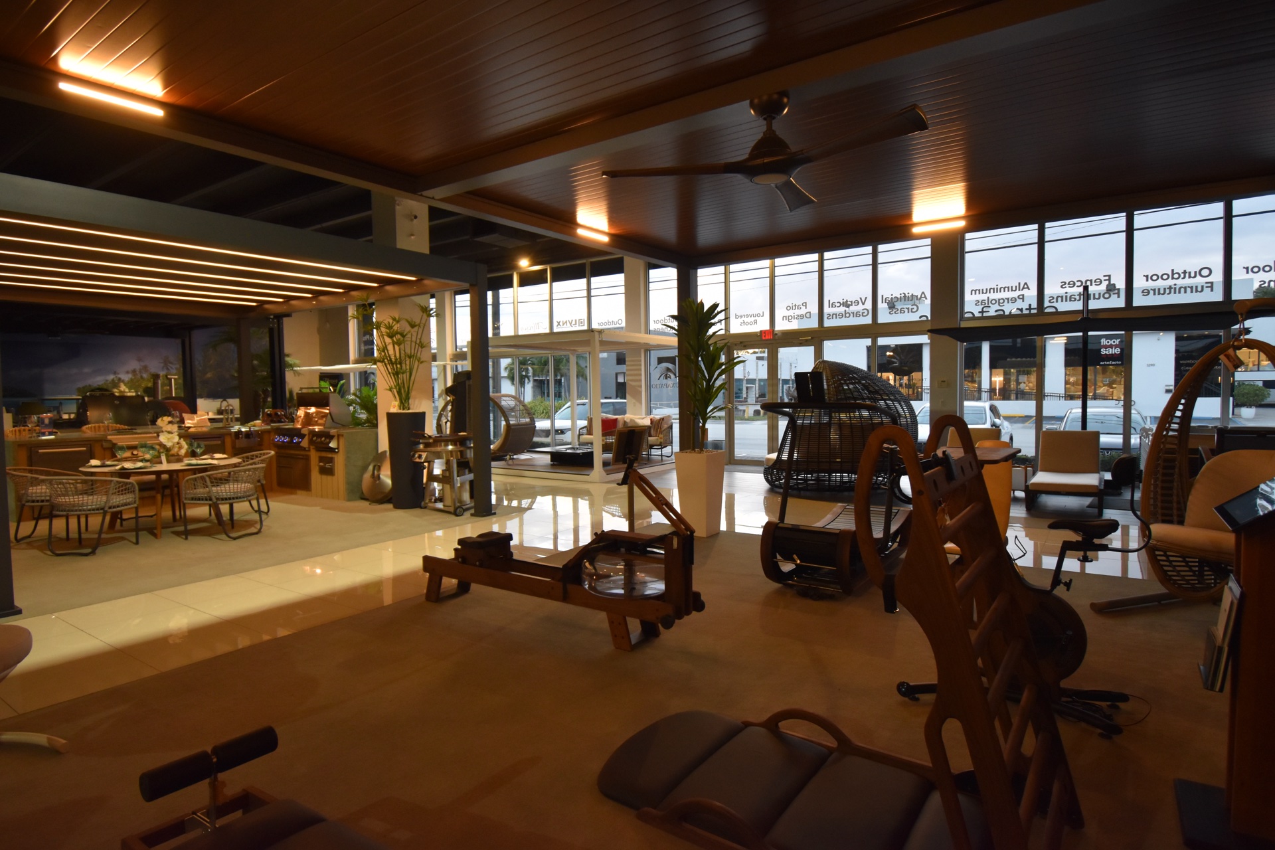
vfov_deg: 63.2
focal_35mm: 20
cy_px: 425
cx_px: 638
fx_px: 691
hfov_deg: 85.4
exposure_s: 1/60
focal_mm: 13
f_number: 4.8
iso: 1100
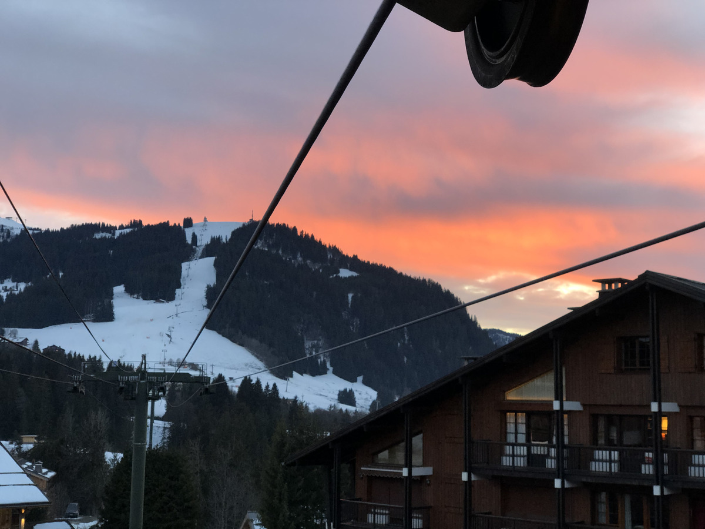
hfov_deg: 36.8
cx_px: 352
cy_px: 264
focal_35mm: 52
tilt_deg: +7.1
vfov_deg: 28.0
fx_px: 1059
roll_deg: -0.1
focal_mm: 6
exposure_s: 1/50
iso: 32
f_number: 2.4
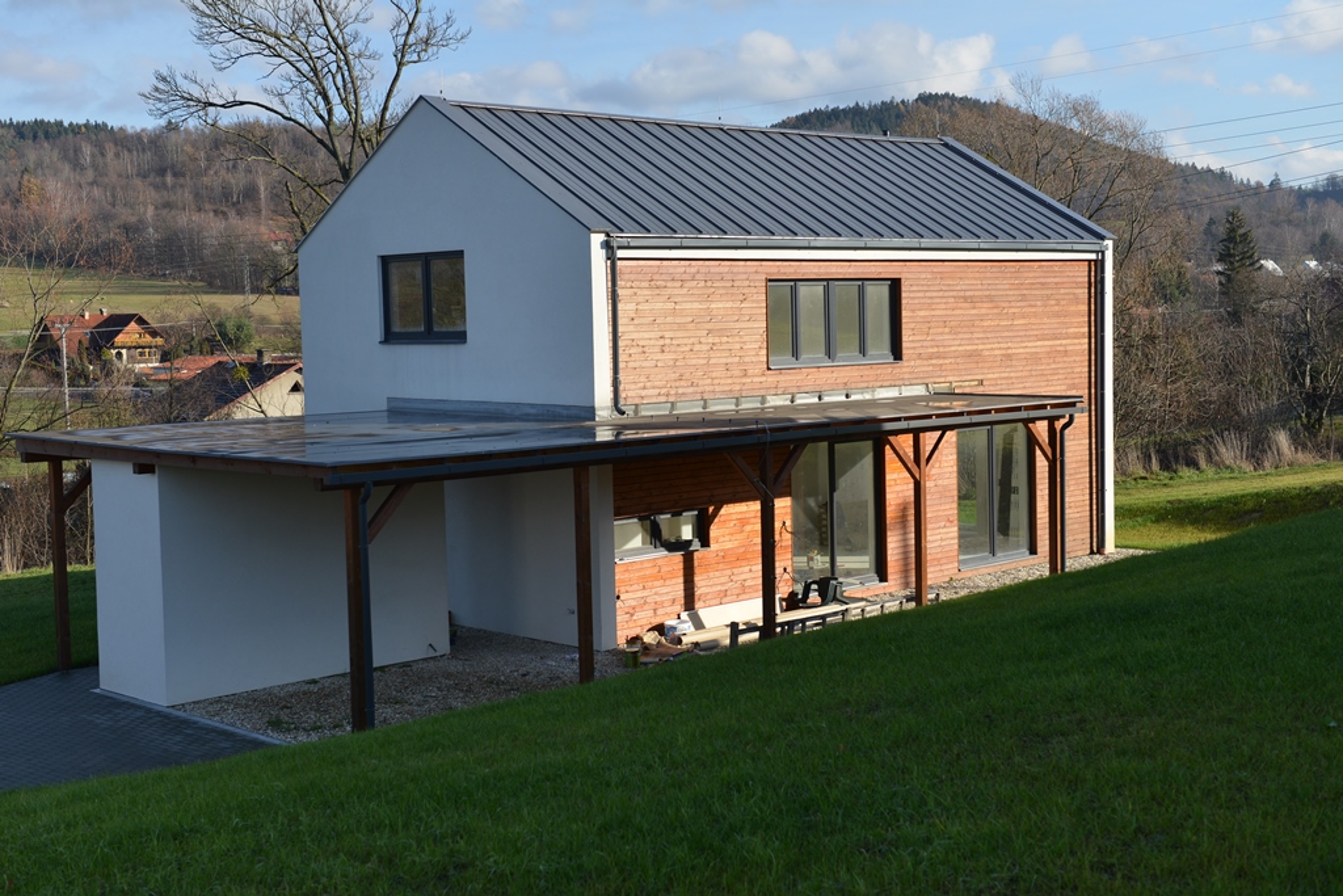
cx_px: 672
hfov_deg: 41.1
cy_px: 448
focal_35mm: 48
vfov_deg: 28.1
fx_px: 1791
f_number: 5.6
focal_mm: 48
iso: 200
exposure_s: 1/640
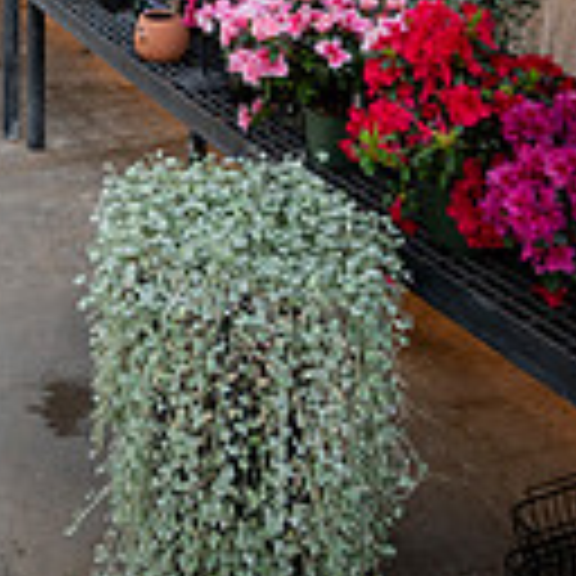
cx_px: 9
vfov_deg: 26.6
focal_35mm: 54
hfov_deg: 29.7
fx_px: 1017
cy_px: -178
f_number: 4
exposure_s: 1/160
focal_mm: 14
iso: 100
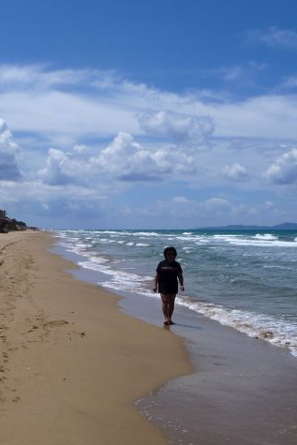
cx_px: 57
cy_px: 229
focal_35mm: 49
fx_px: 606
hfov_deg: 27.0
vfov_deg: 40.3
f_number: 8
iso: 100
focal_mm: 4.7
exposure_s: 1/500
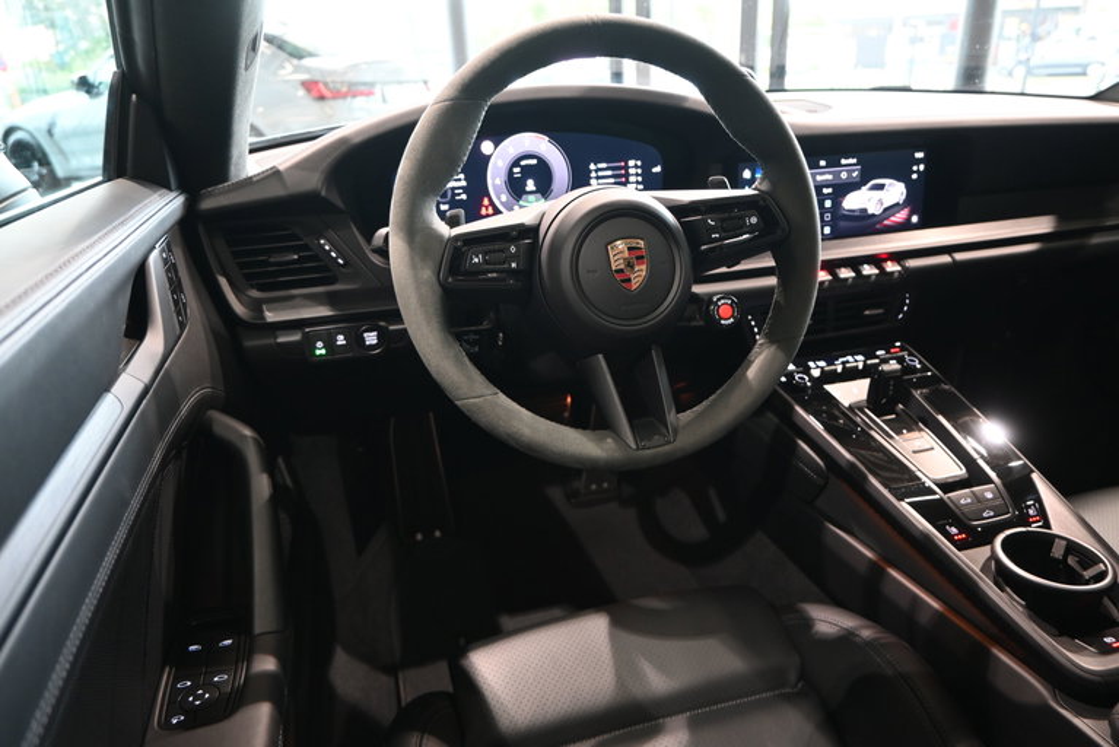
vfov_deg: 53.2
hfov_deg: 73.7
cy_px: 374
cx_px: 560
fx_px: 746
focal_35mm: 24
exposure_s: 1/25
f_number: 3.5
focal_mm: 16
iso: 900
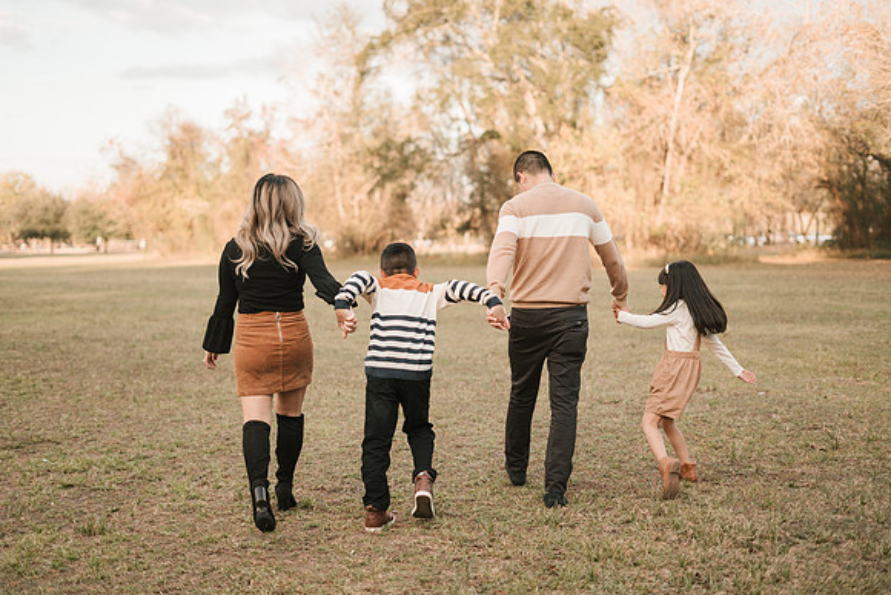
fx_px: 1281
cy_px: 298
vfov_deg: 26.1
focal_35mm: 52
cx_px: 446
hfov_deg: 38.4
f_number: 2
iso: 200
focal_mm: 50
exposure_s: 1/1000
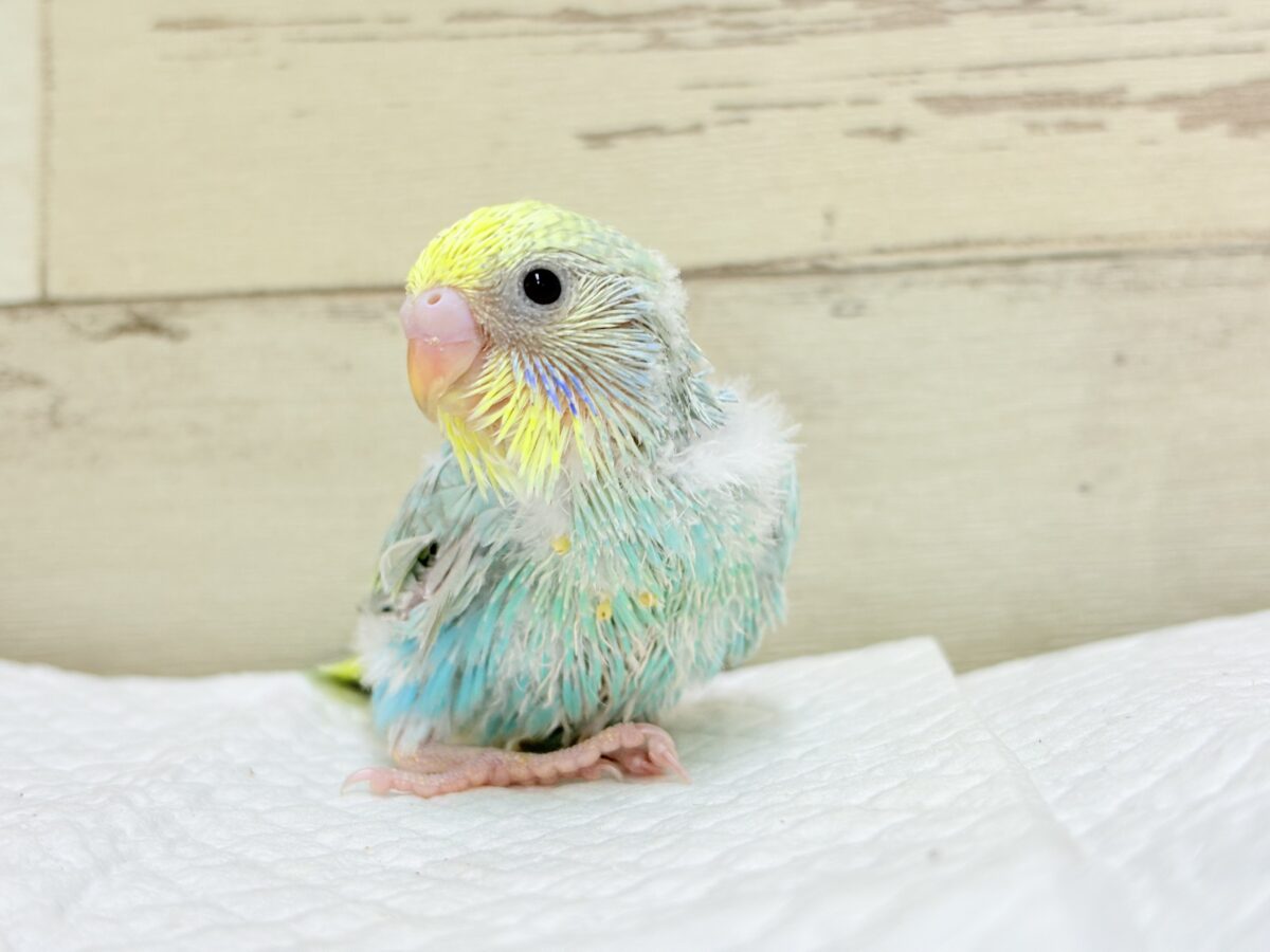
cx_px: 635
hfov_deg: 36.8
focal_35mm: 52
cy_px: 476
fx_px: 1908
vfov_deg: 28.0
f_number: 1.6
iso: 50
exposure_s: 1/50
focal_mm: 5.96
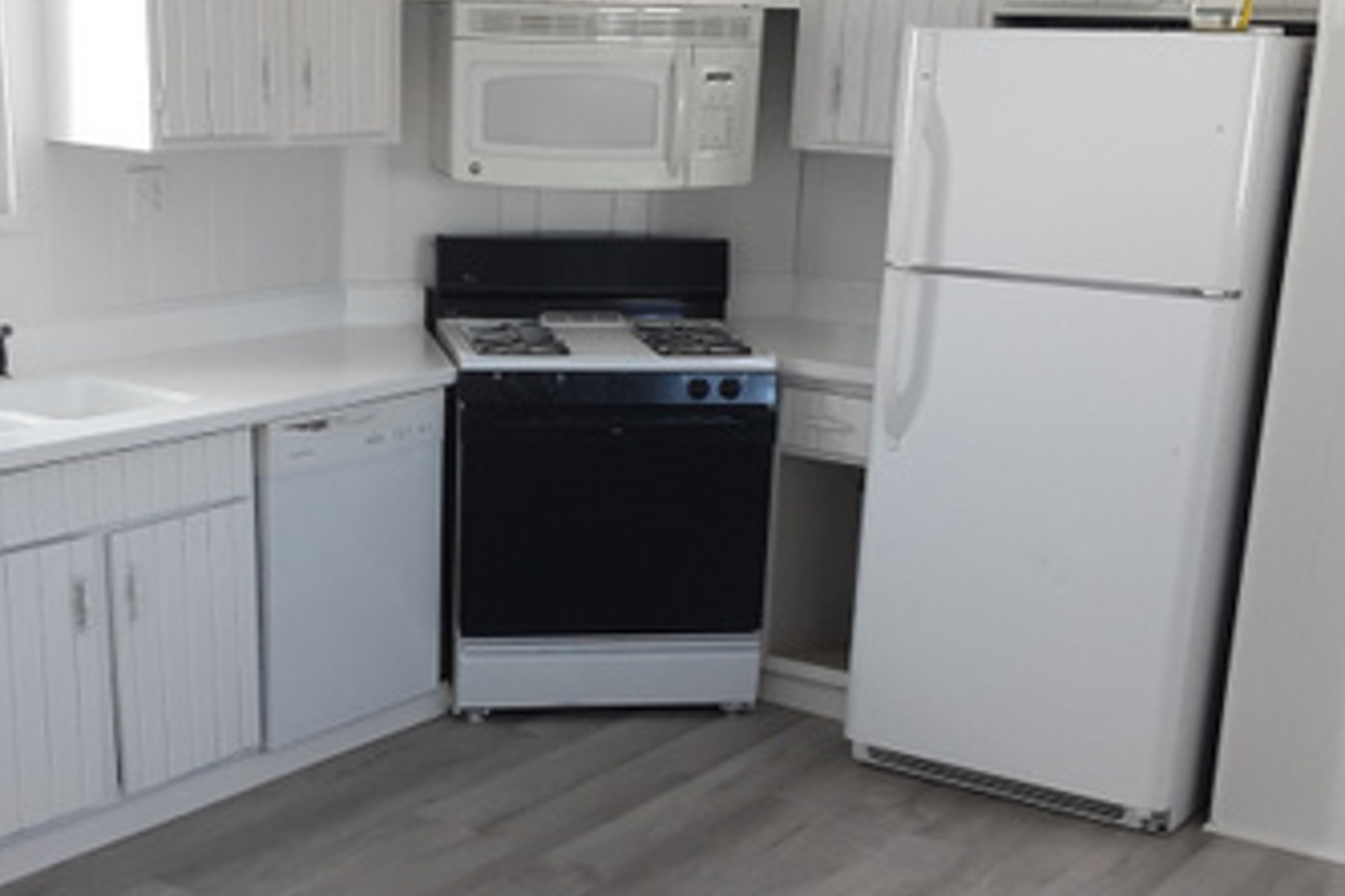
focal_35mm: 56
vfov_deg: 24.1
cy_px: 605
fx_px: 2092
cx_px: 557
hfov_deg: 35.5
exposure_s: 1/60
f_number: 1.9
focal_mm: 2.9
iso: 64
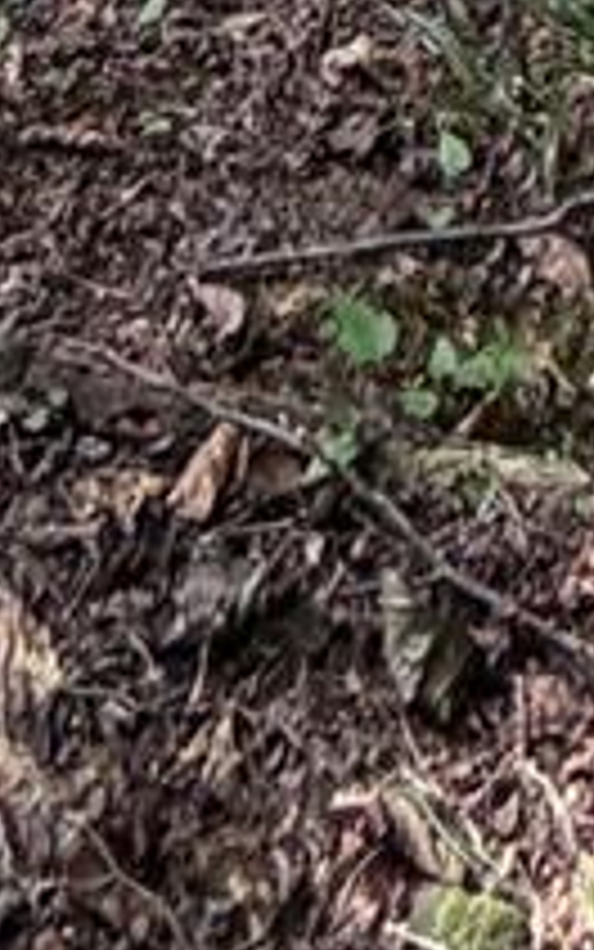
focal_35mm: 108
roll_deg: -0.4
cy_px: -2098
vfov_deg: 10.6
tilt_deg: -8.3
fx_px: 2795
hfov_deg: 12.1
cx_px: 356
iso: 200
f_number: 2.2
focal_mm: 2.22
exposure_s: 1/121
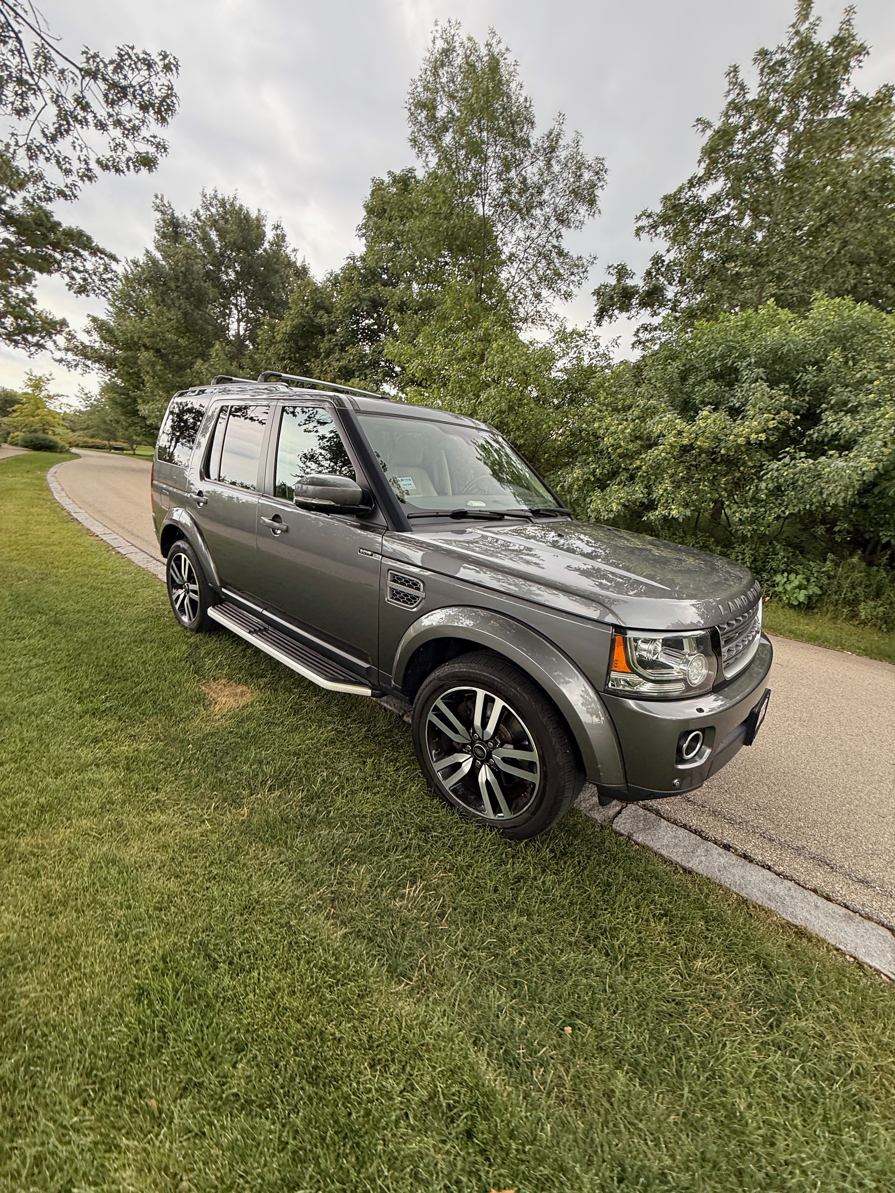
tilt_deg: -12.5
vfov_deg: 102.1
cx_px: 448
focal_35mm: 14
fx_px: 483
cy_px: 596
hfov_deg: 85.7
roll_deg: -4.0
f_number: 2.2
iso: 64
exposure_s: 1/131
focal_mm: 2.22
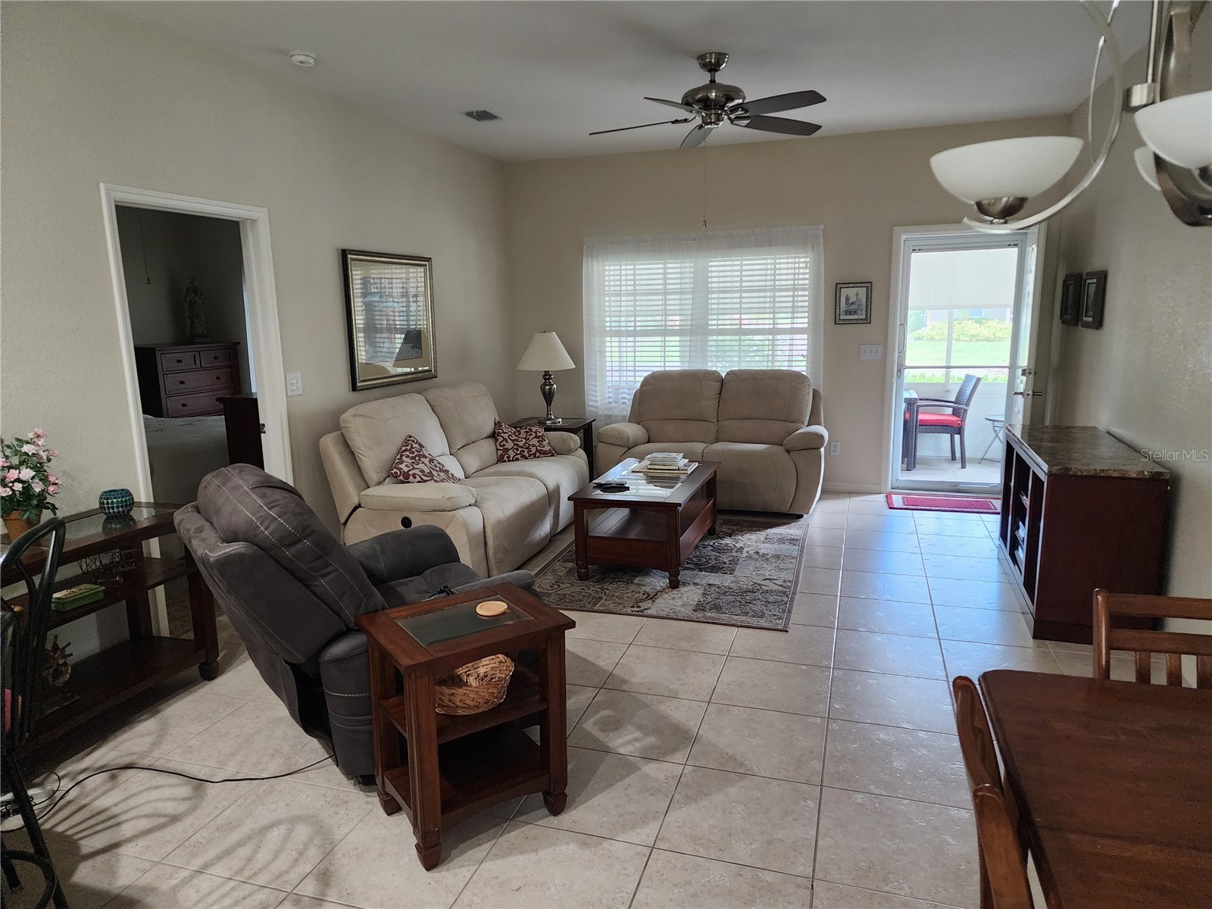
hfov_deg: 73.9
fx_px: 805
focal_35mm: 23
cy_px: 454
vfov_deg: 58.9
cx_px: 606
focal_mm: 6.4
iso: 640
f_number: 1.8
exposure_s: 1/120
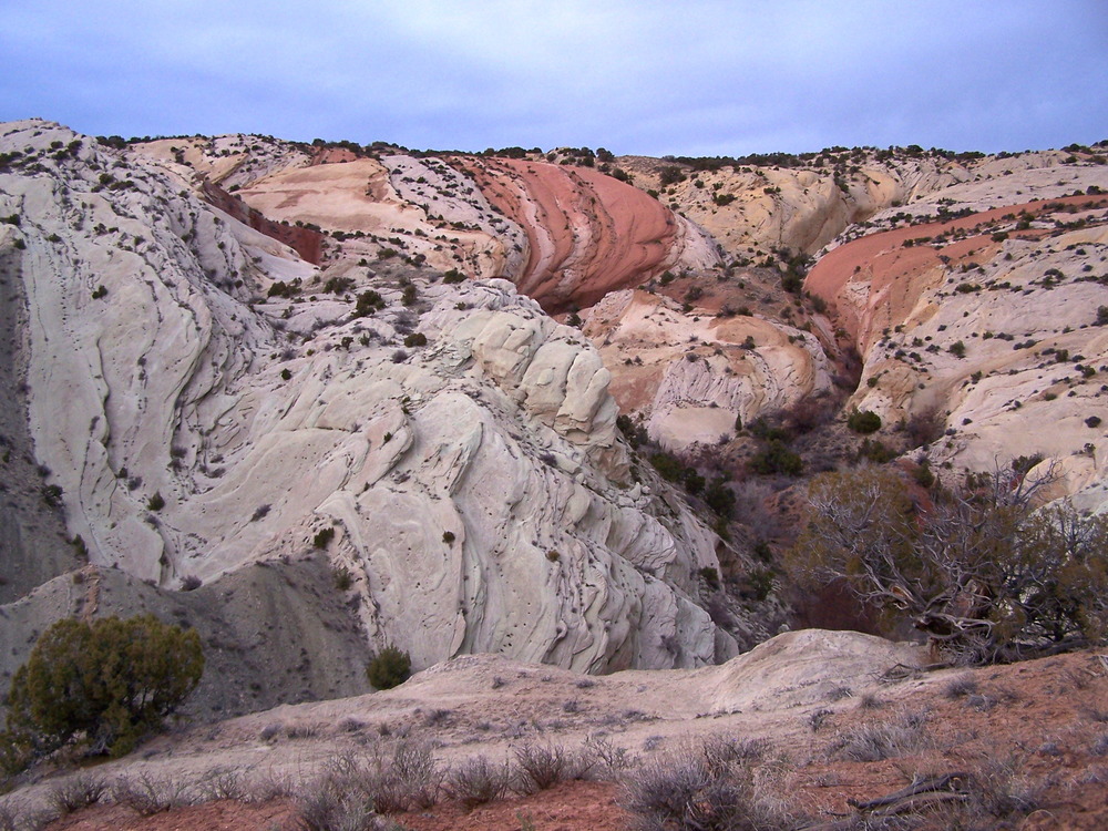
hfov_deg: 49.0
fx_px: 1216
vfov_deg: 37.7
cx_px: 554
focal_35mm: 38
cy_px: 416
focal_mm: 6.3
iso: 80
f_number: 2.8
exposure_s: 1/200
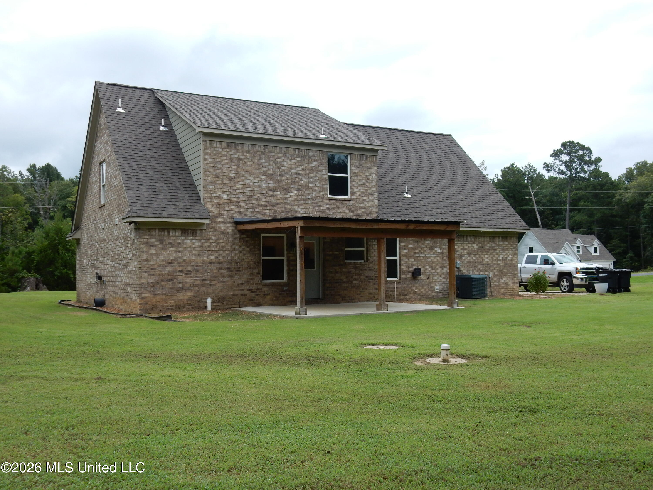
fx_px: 679
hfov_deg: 51.4
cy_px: 245
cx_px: 326
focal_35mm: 36
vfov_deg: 39.7
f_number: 4
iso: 125
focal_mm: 6.4
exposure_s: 1/800
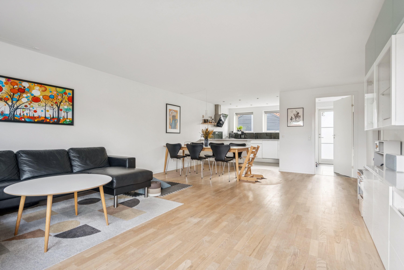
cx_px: 202
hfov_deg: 93.3
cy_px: 135
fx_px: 191
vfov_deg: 70.4
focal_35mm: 17
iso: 400
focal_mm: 17
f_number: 5.6
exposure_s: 1/50
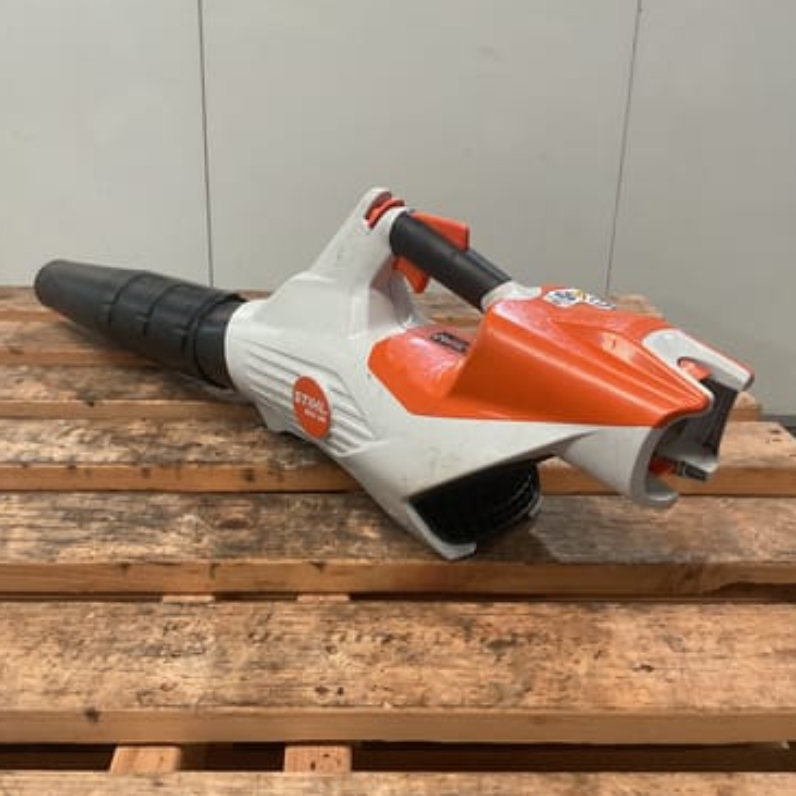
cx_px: 359
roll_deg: -1.5
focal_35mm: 35
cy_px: 399
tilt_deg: -24.4
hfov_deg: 47.2
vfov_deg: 47.2
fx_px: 911
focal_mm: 3
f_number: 1.8
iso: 125
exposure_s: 1/60
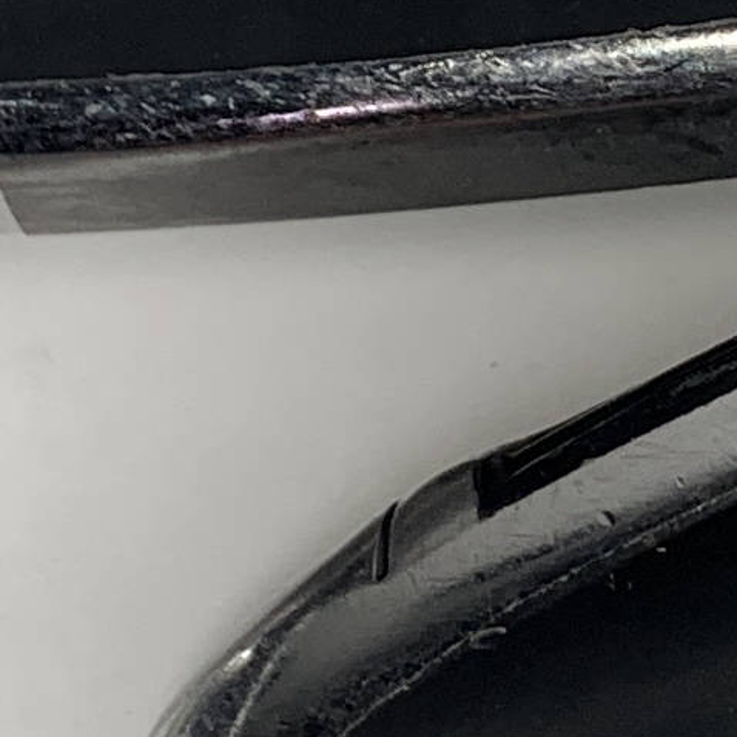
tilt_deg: -77.4
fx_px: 4673
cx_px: 765
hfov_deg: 9.0
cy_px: 151
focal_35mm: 194
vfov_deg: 9.0
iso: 25
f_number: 1.8
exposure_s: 1/202
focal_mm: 4.25
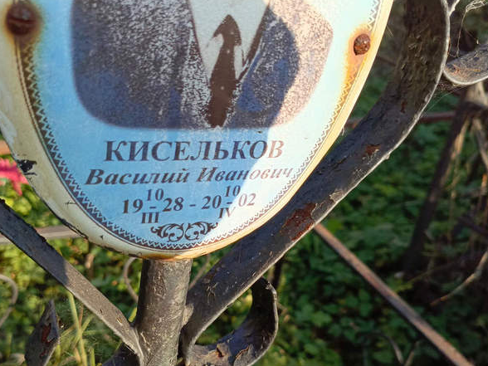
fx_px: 479
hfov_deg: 53.8
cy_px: 233
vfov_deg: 41.4
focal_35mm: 34
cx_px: 215
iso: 110
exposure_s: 1/867
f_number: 1.69
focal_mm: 4.76
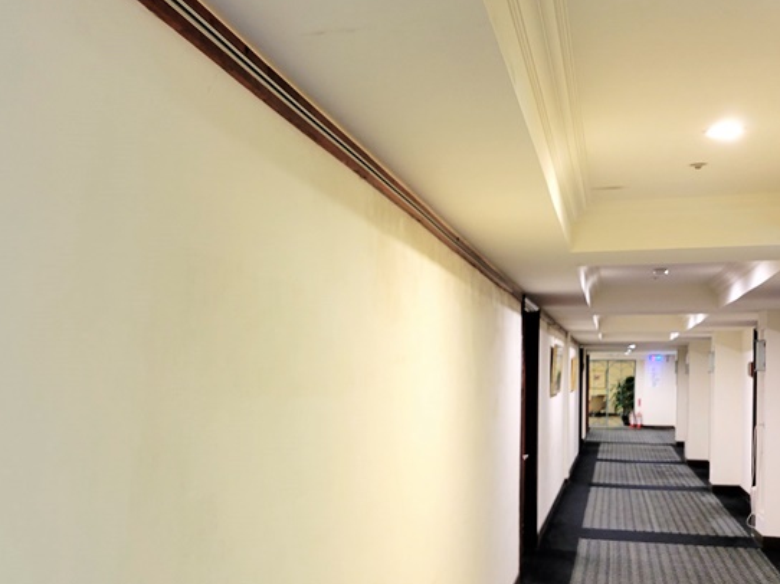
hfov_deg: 38.7
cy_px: 397
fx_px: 1081
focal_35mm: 48
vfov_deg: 30.0
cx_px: 200
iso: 250
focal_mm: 5.4
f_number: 1.8
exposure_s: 1/40
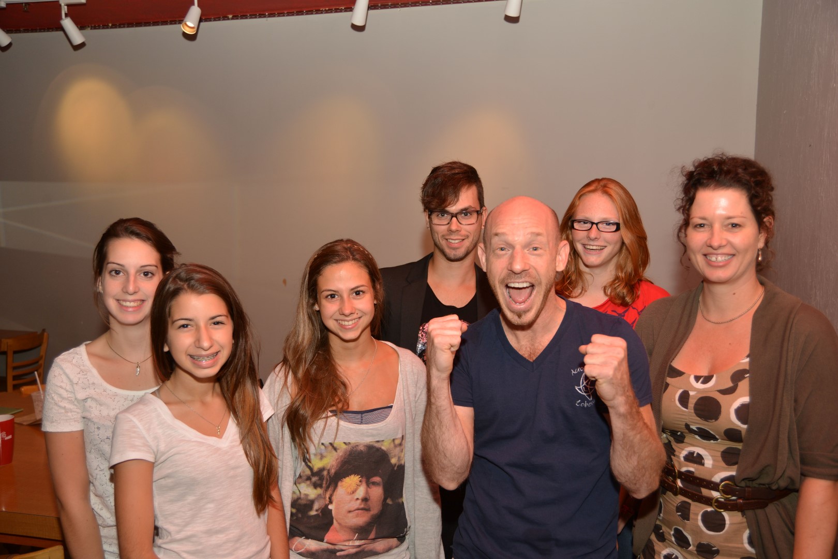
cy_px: 280
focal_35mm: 34
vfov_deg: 38.9
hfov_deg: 55.8
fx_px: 791
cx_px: 419
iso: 400
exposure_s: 1/200
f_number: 5.6
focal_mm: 34
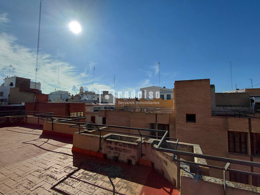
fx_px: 120
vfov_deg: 78.1
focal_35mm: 16
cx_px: 130
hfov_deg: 94.5
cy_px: 98
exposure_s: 1/4819
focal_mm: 1.64
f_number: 2.2
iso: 40
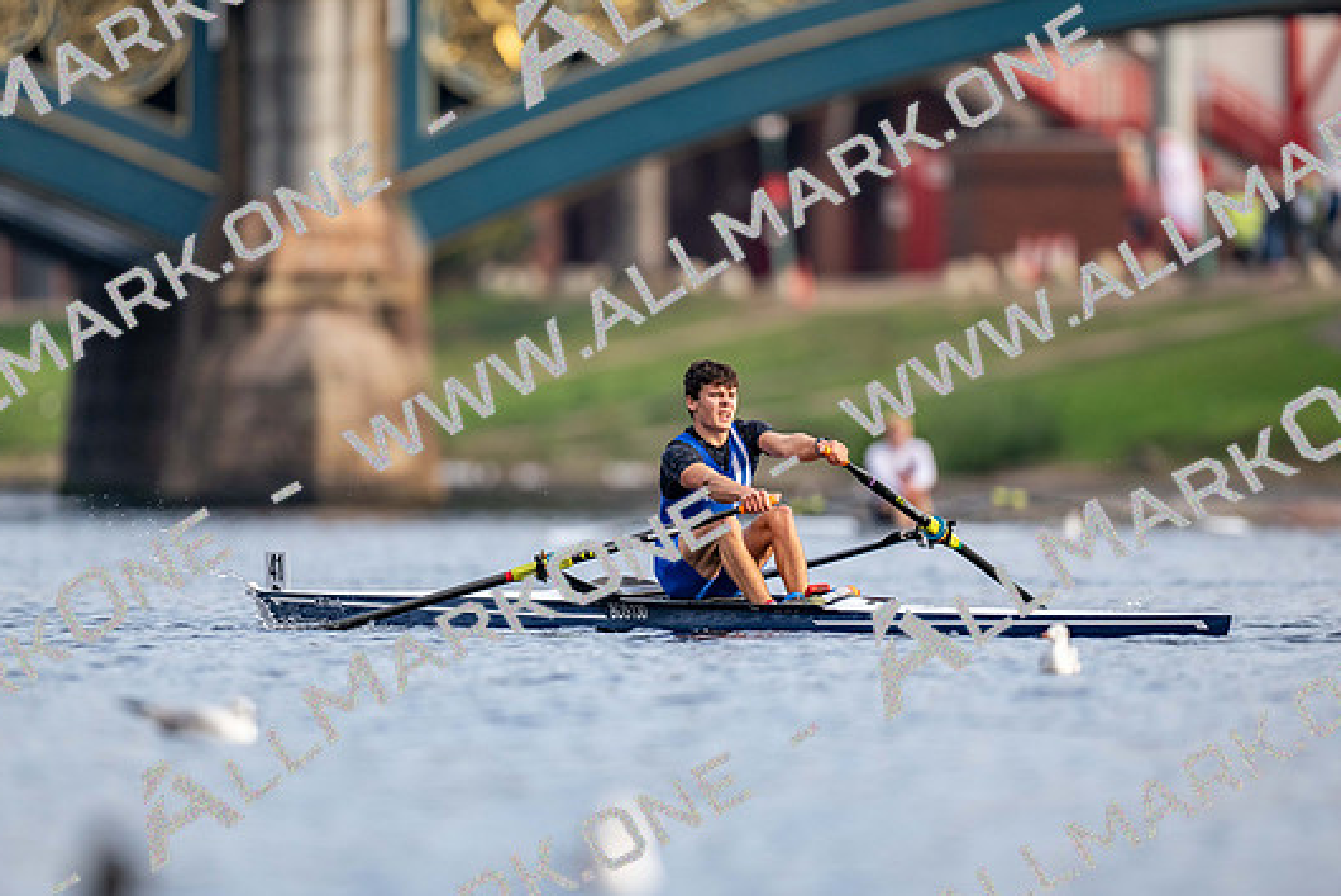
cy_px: 480
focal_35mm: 656
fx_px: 24448
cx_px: 655
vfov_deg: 2.1
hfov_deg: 3.1
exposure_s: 1/2500
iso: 1000
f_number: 4
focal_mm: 600
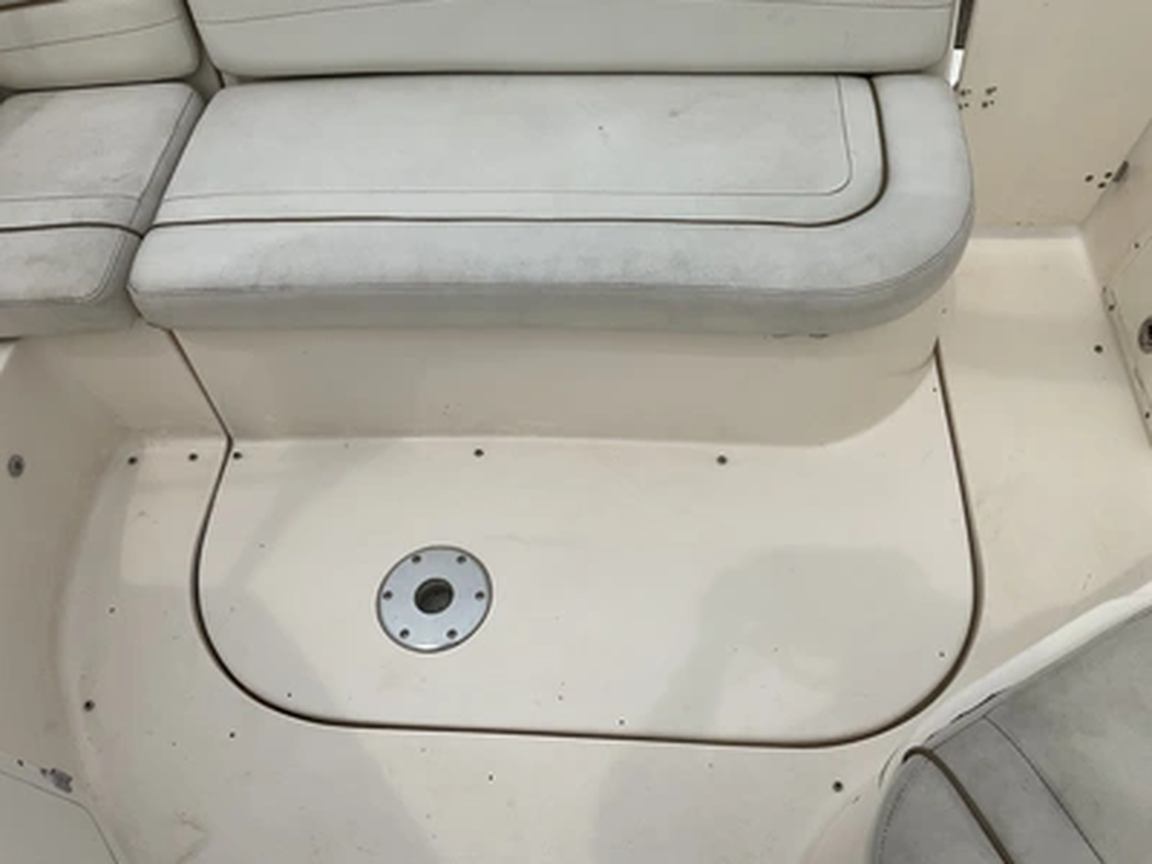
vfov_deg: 48.2
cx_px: 576
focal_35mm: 29
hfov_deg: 61.7
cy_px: 432
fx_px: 965
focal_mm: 3
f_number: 1.8
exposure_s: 1/4405
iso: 25
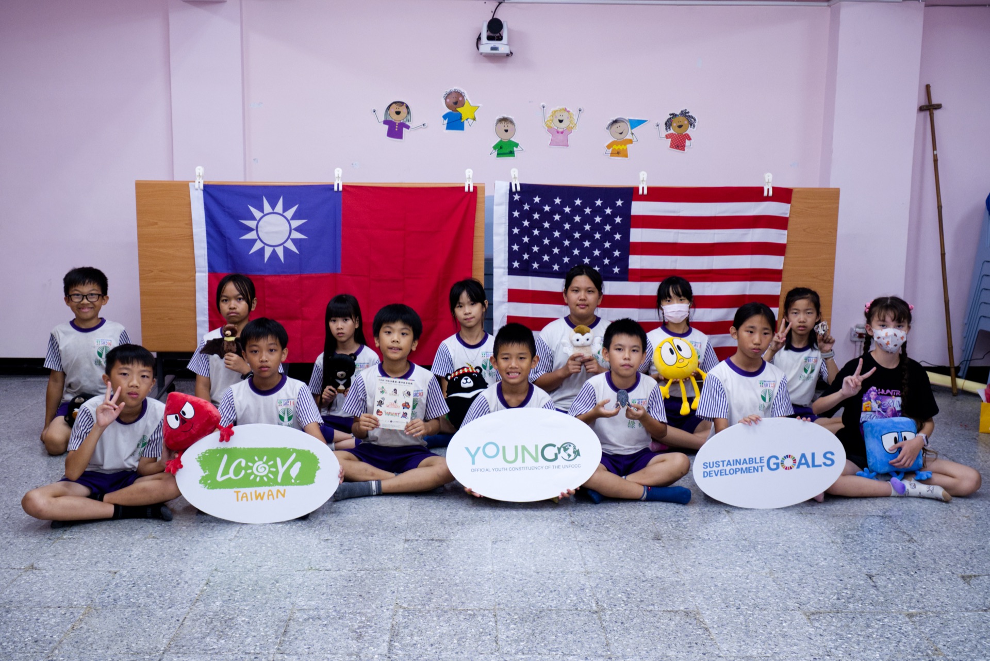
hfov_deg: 57.2
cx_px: 495
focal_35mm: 33
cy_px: 330
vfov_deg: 40.0
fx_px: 908
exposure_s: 1/125
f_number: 4
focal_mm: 22
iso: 800
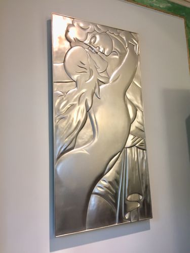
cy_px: 126
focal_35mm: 29
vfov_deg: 61.7
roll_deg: +0.6
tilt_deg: +9.6
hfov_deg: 48.2
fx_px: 212
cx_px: 95
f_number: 2.2
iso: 32
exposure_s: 1/33
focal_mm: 4.15
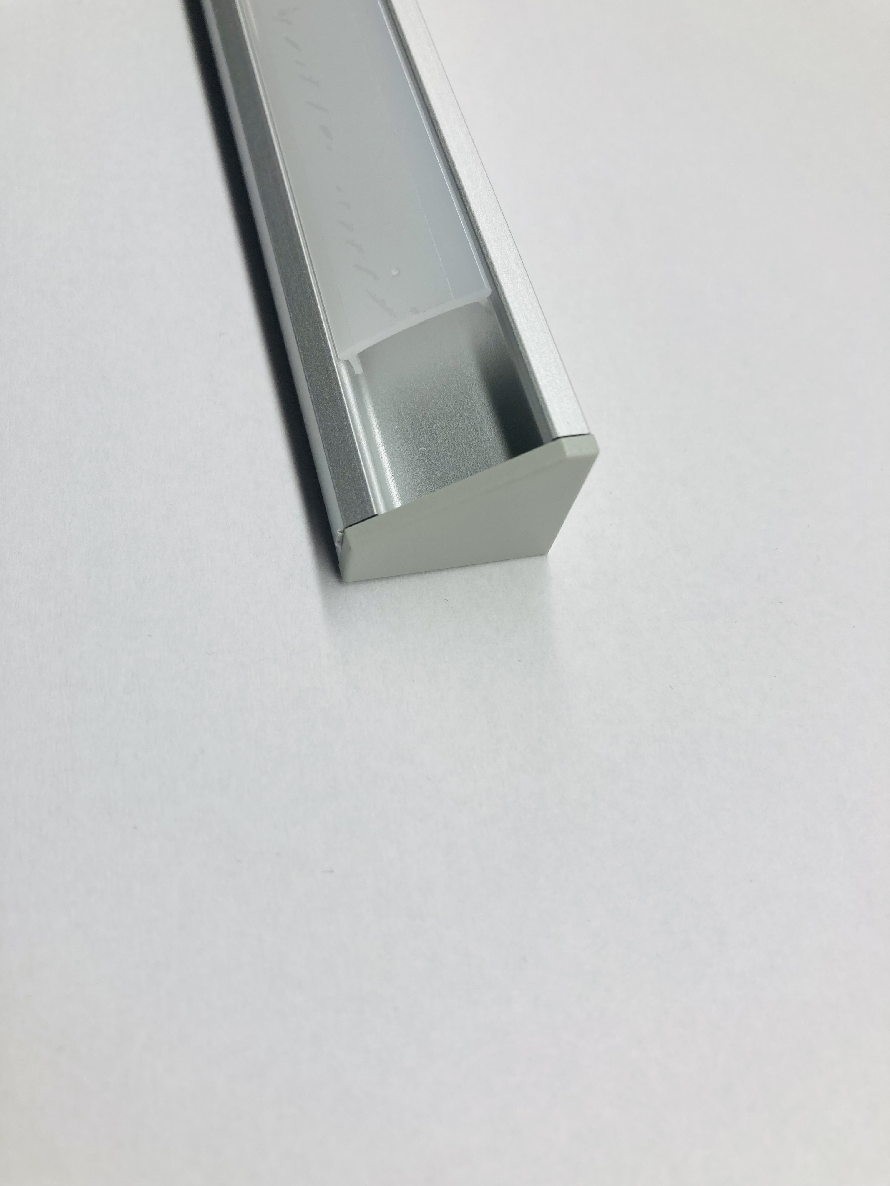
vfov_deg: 63.4
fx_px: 960
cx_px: 445
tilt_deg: -59.8
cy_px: 593
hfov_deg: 49.7
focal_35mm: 28
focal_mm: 3.99
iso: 20
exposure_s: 1/217
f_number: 1.8
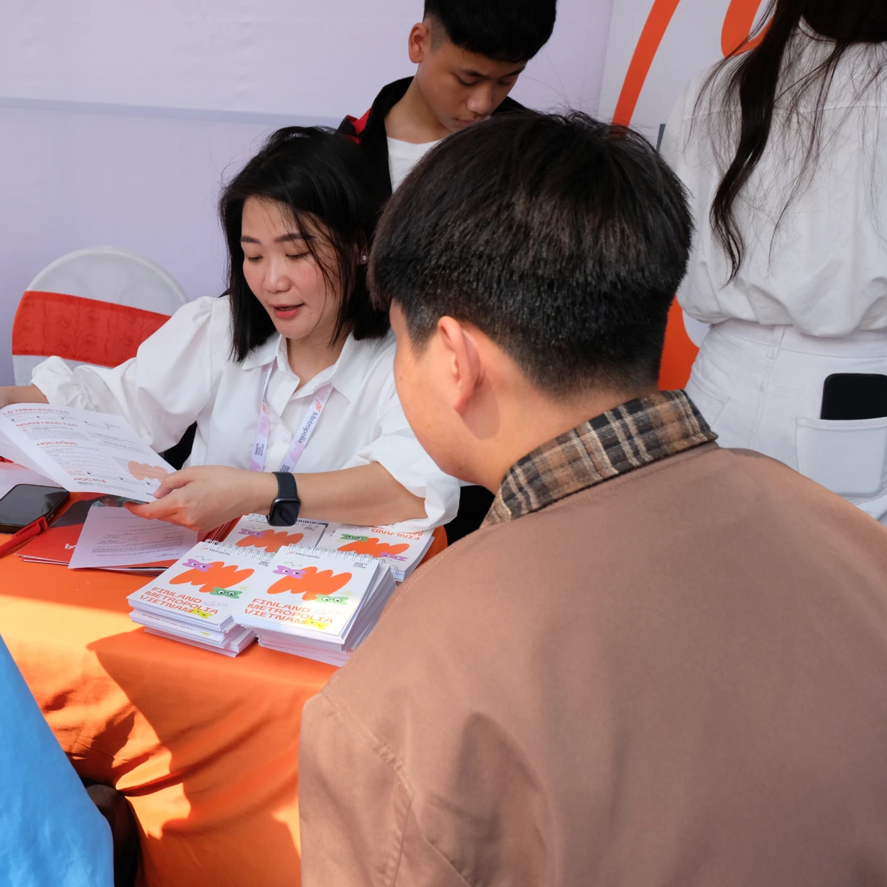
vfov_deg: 43.9
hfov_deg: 42.3
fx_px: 1102
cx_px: 207
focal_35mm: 38
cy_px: 446
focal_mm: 19.2
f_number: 5
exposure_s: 1/420
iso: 400
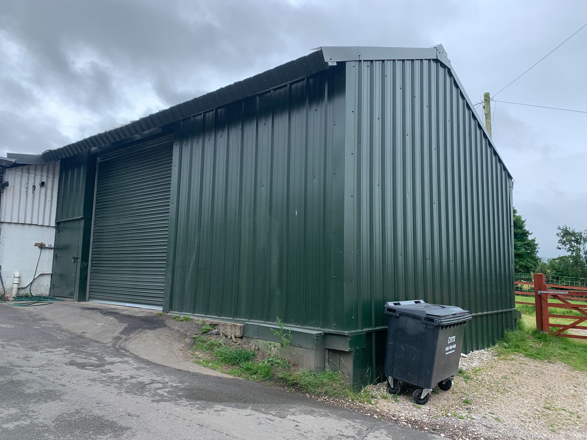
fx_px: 441
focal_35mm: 26
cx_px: 294
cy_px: 220
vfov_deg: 53.1
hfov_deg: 67.3
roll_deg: -1.0
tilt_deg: +6.3
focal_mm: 4.25
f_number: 1.8
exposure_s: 1/1299
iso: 25
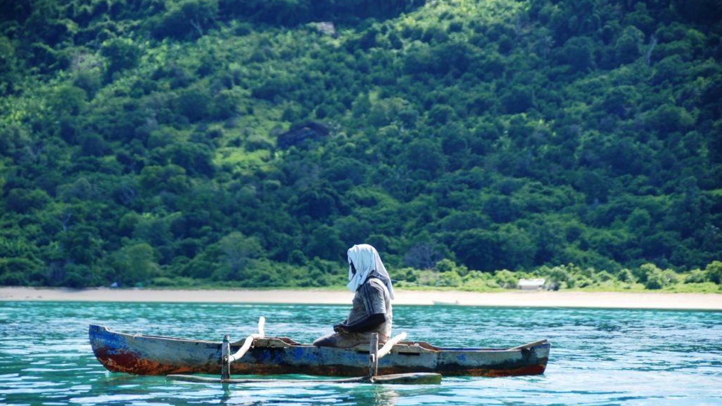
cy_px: 235
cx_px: 361
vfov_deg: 6.4
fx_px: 3637
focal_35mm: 190
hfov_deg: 11.3
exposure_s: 1/160
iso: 100
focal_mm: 120
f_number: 5.6
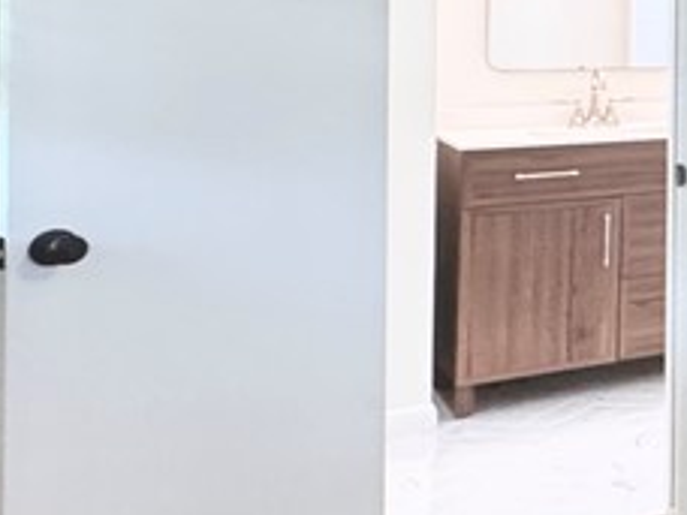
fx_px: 1250
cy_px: 15
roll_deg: -0.7
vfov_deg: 22.5
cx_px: 1407
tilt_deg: -1.2
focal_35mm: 63
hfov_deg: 18.4
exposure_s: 1/60
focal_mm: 2.22
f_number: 2.2
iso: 320
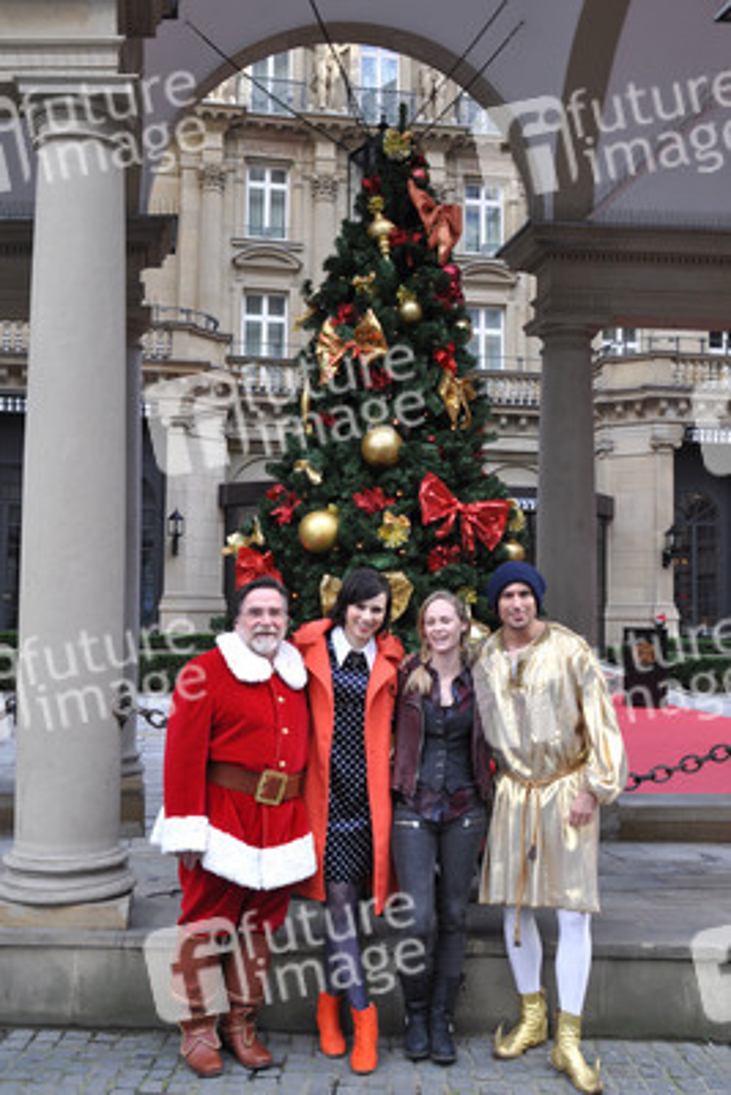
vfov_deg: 57.2
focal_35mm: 33
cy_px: 548
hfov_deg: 40.0
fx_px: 1004
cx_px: 366
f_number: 5.6
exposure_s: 1/125
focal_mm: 22
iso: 400
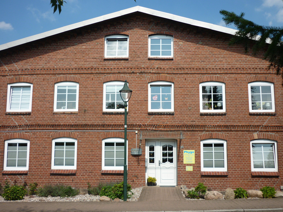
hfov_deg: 51.4
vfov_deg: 39.7
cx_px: 142
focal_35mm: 36
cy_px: 106
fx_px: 294
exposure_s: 1/160
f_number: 8
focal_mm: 5.5
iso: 80
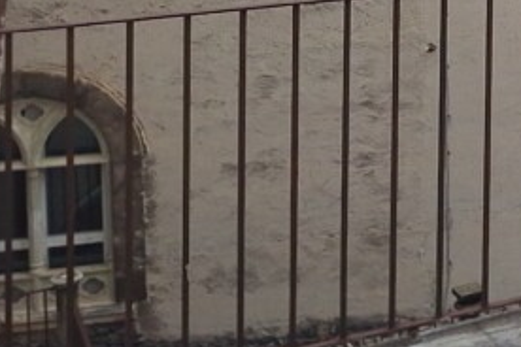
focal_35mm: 104
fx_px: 1505
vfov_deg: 12.3
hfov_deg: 16.8
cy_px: -241
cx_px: 897
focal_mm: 5.54
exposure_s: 1/1276
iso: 40
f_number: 1.8
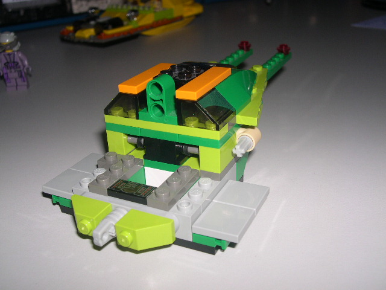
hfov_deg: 49.0
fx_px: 424
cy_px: 145
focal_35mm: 38
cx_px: 193
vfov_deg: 37.7
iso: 100
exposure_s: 1/60
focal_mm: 8
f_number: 7.6
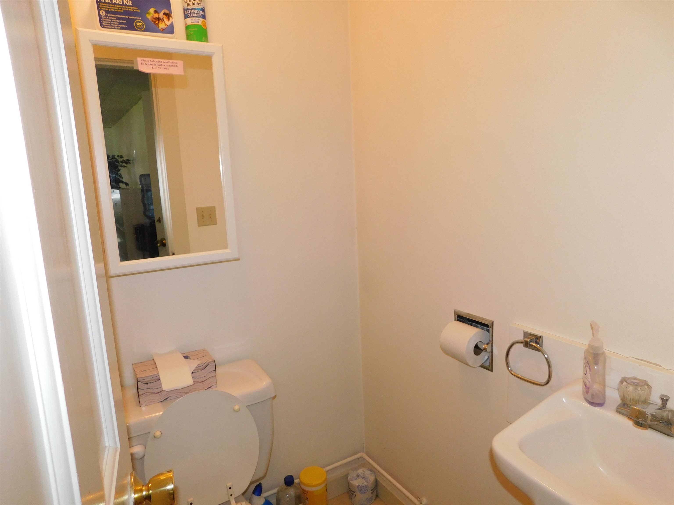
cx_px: 337
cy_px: 252
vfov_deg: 58.9
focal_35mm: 23
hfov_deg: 73.9
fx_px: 448
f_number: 3
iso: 200
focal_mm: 4
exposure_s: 1/30
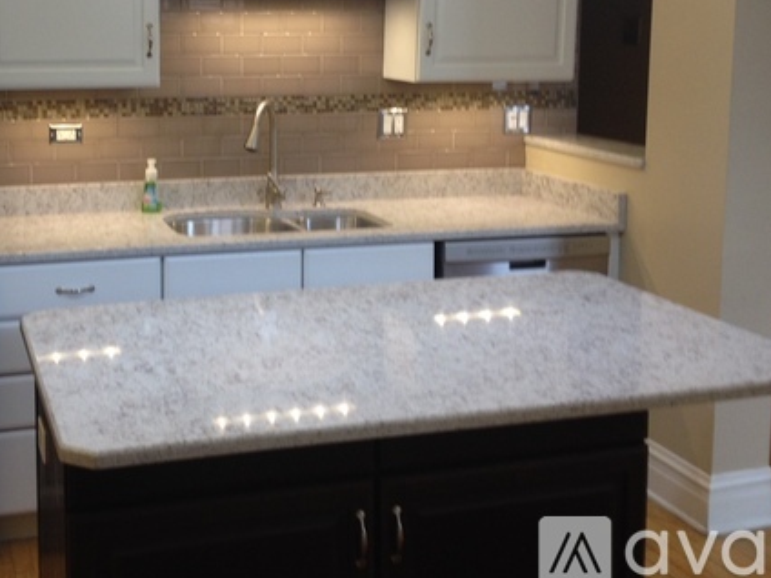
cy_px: 135
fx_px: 1225
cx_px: 226
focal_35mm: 55
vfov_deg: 26.2
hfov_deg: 34.4
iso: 80
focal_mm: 4.28
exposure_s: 1/20
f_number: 2.4
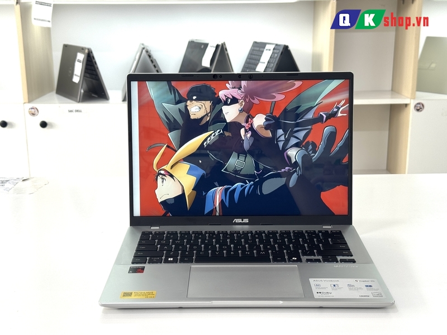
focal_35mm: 48
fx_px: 620
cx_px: 224
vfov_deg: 30.3
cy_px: 168
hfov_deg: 39.7
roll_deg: +1.2
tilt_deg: -15.0
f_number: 1.78
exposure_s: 1/156
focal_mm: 6.76
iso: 64
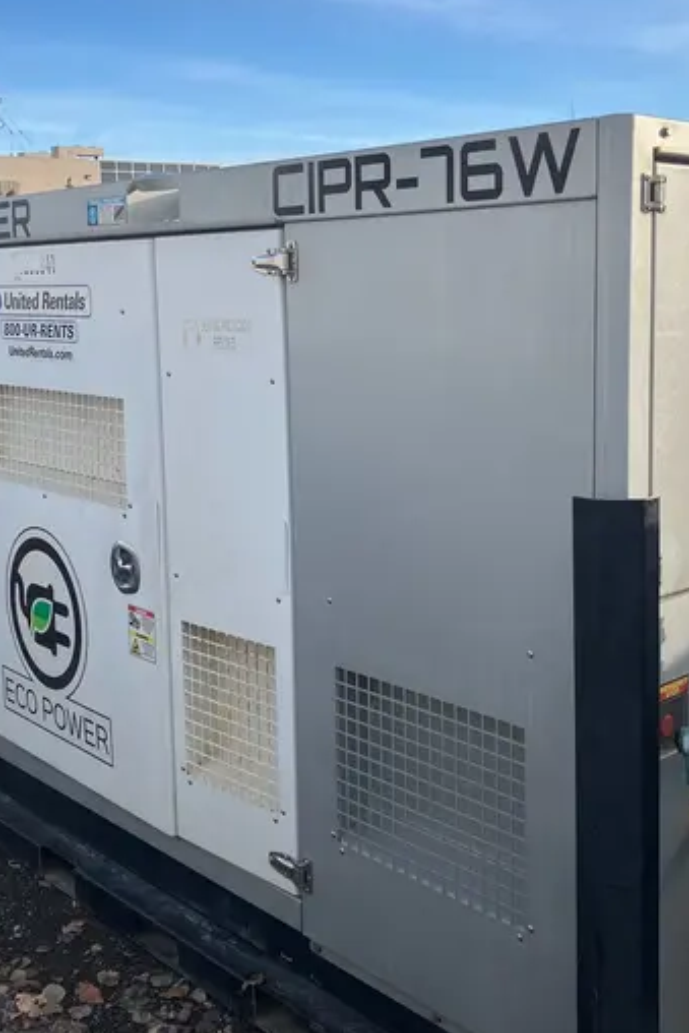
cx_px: 402
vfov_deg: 46.3
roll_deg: +0.5
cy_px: 457
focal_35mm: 42
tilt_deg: -7.3
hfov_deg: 31.8
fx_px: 1205
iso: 32
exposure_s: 1/952
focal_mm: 3.99
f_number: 1.8
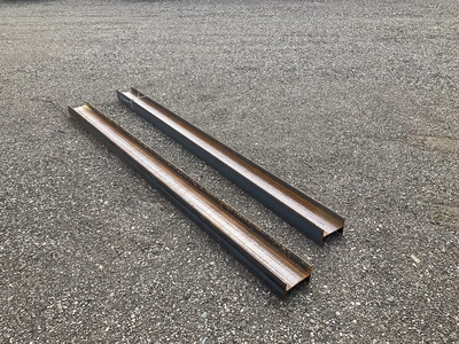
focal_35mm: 29
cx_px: 230
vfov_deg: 48.2
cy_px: 172
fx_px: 385
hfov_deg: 61.7
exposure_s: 1/674
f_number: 1.8
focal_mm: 3
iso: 25
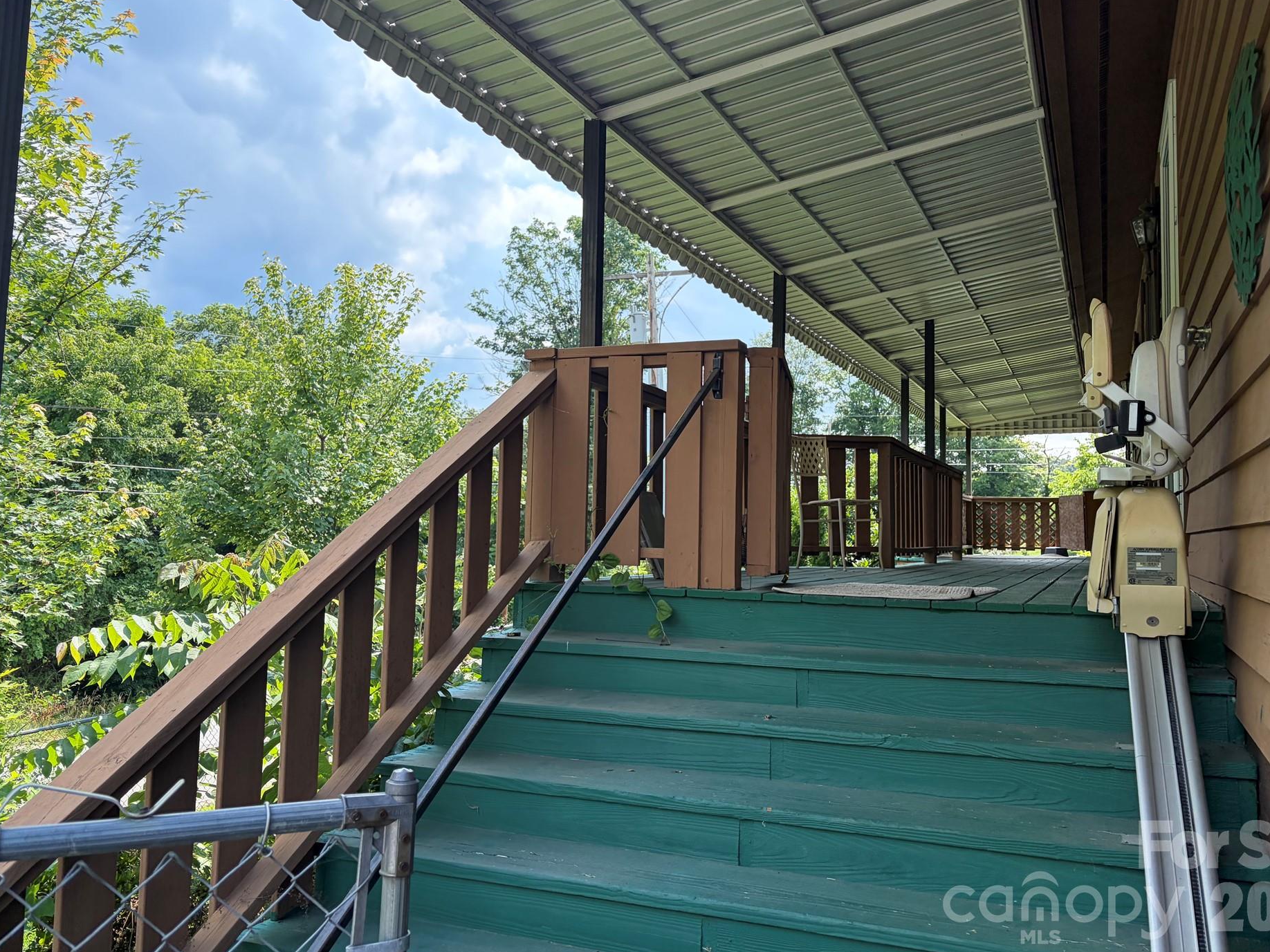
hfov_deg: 61.7
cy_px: 425
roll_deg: -1.5
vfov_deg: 48.1
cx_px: 651
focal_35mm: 29
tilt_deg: +5.1
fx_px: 1064
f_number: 1.6
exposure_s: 1/1420
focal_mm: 5.96
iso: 64
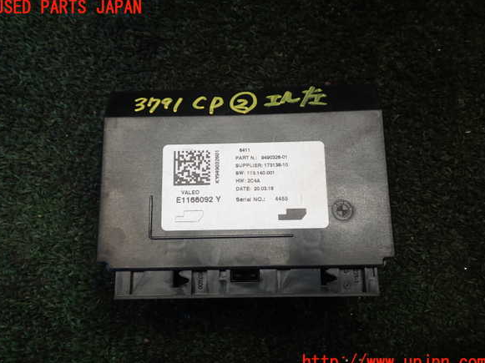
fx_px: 434
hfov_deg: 58.4
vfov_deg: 45.4
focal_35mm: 31
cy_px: 185
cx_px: 240
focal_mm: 5.4
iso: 100
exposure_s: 1/80
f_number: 2.3
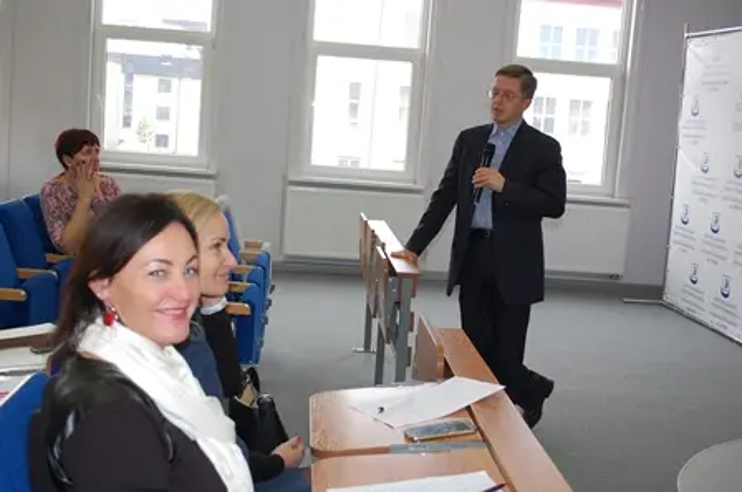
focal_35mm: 48
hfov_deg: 41.2
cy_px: 246
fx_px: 988
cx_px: 371
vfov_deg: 28.0
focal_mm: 32
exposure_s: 1/60
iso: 400
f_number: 5
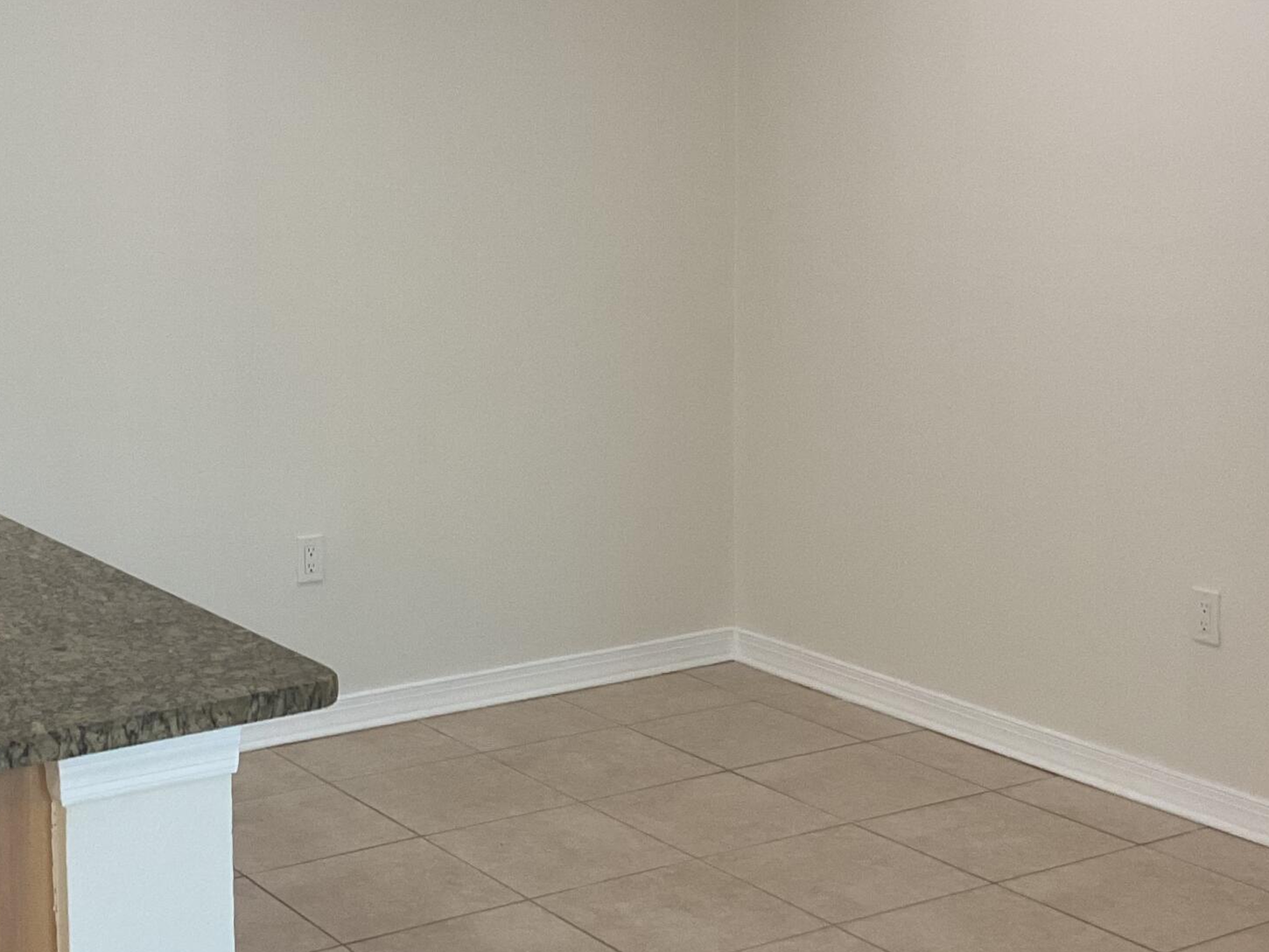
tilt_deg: -7.7
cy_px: 338
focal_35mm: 60
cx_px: 435
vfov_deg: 24.3
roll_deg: +1.2
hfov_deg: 31.9
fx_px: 2200
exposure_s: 1/60
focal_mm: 3
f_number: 1.8
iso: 64
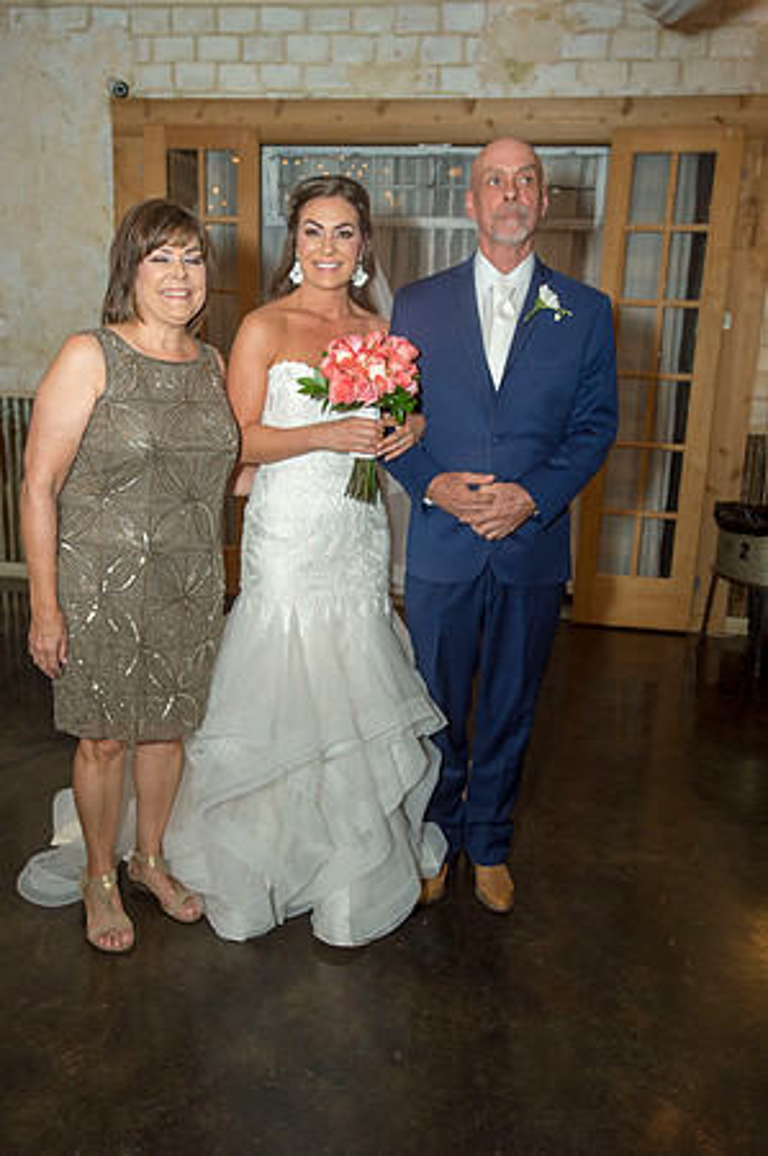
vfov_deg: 62.0
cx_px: 384
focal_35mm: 30
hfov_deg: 43.5
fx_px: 962
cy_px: 578
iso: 640
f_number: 5
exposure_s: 1/125
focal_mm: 30
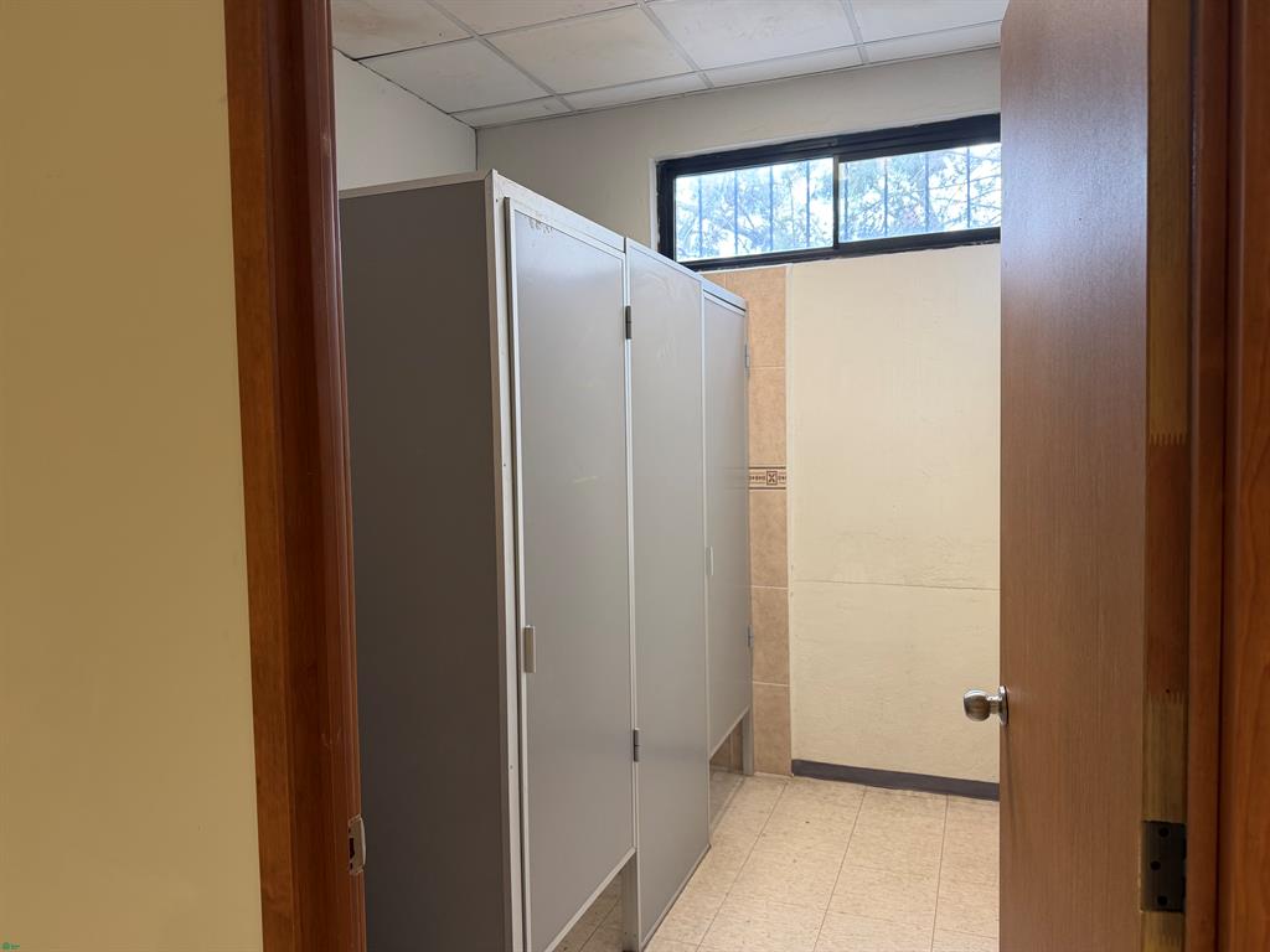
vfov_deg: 56.8
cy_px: 476
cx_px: 635
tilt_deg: -2.9
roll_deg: +1.6
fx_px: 881
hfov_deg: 71.6
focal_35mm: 24
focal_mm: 6.76
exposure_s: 1/60
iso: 160
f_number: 1.78
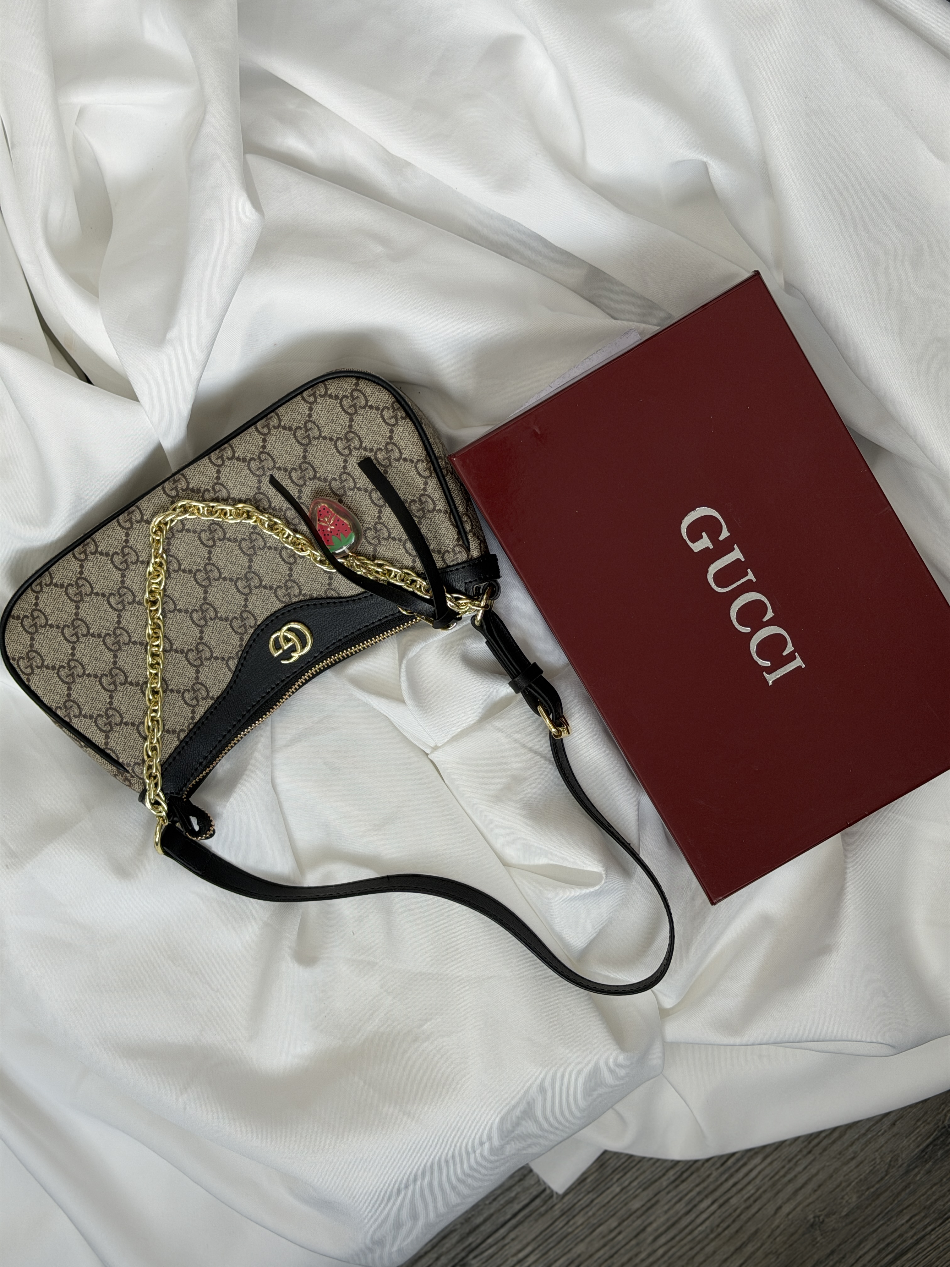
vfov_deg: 39.7
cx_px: 475
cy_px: 634
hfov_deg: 30.3
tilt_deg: -81.0
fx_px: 1756
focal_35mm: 48
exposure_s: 1/121
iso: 50
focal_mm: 6.76
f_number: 1.78
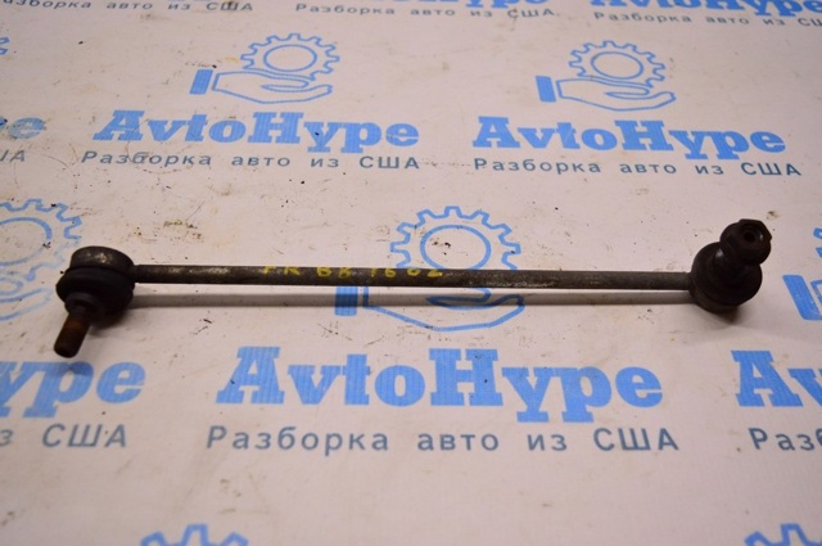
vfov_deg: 36.8
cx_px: 411
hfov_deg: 53.2
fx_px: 821
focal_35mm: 36
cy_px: 273
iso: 1600
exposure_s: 1/400
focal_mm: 24
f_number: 4
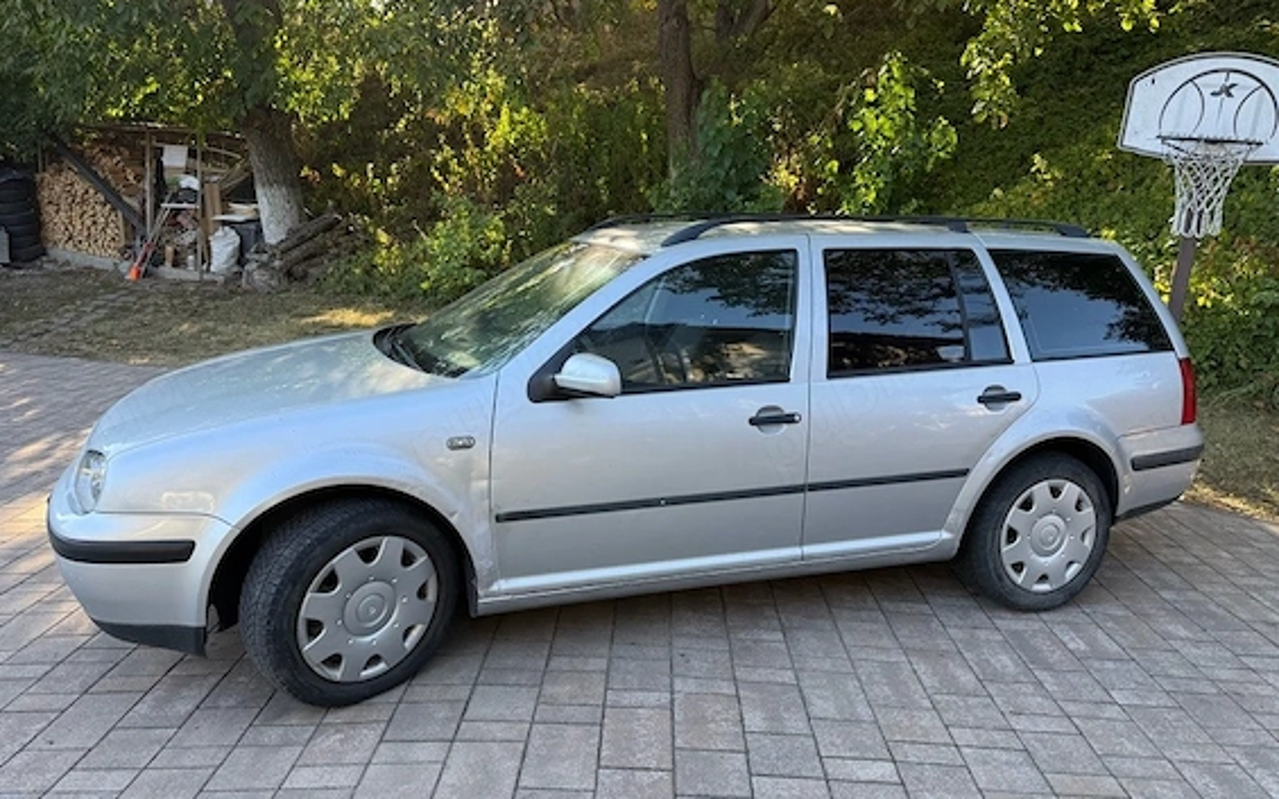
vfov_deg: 46.0
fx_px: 941
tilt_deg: -9.9
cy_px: 371
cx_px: 645
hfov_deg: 68.4
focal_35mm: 27
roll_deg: -6.0
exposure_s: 1/341
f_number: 1.78
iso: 80
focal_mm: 6.76
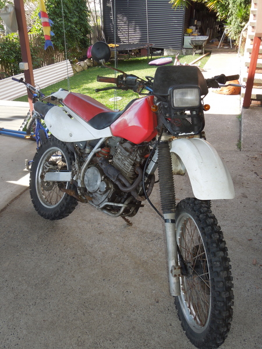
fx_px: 313
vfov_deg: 58.4
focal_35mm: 31
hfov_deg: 45.4
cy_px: 174
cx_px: 131
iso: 100
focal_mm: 5.6
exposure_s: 1/160
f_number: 3.6
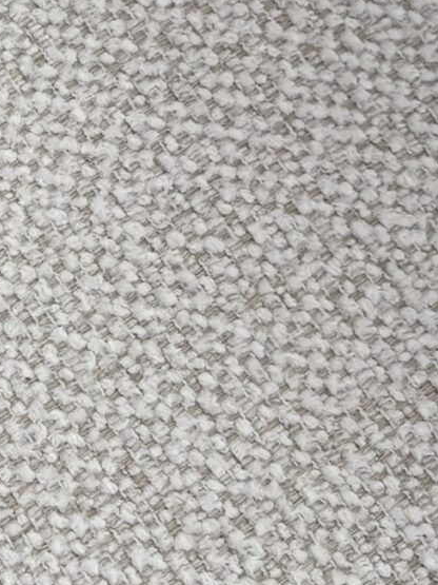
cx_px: -370
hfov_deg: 11.4
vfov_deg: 15.9
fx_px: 2025
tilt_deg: -66.1
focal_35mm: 120
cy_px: -96
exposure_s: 1/188
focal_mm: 5.96
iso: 40
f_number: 1.6
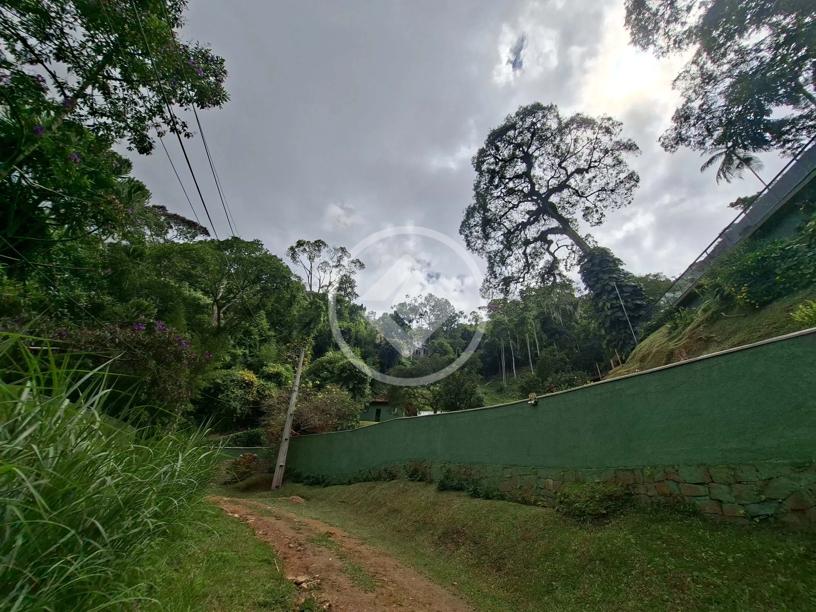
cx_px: 408
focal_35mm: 13
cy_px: 306
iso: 40
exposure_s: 1/1724
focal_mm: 1.74
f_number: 2.2
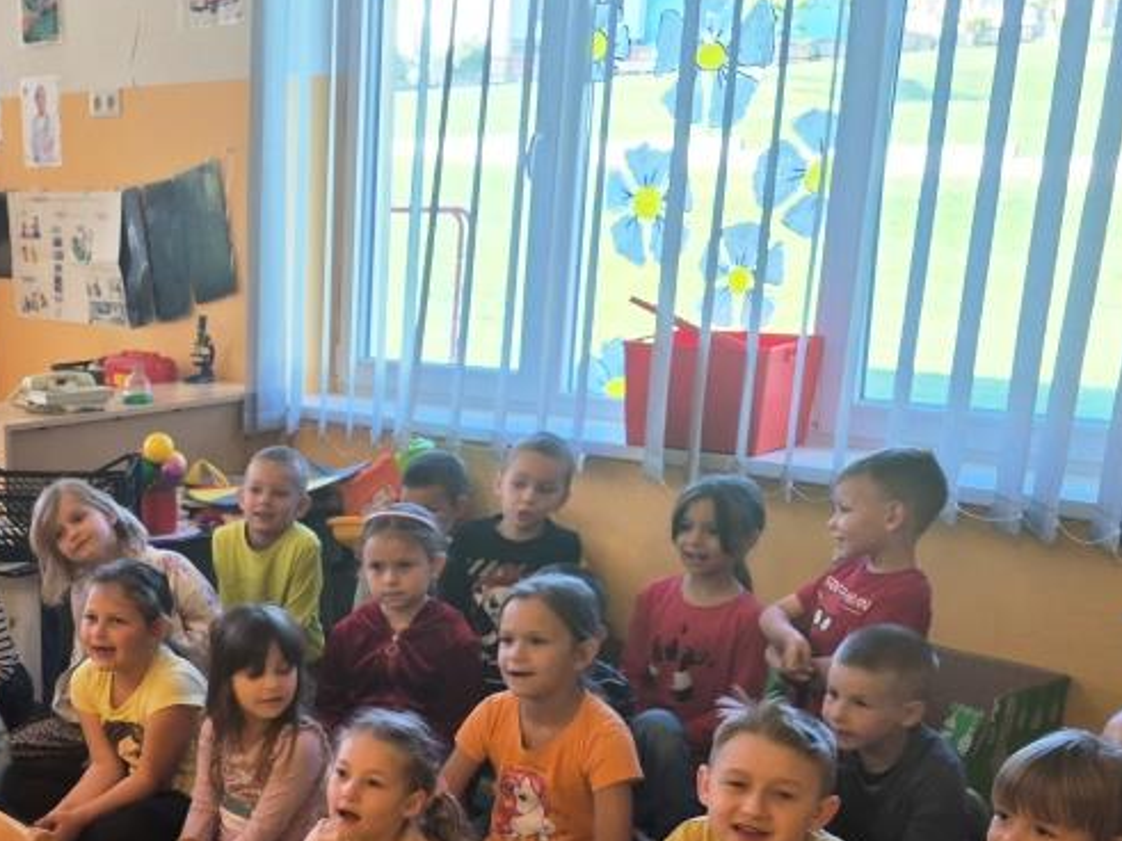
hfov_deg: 37.2
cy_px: 704
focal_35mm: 48
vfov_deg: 29.4
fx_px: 1555
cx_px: 117
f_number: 1.8
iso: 100
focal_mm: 5.4
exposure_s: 1/180
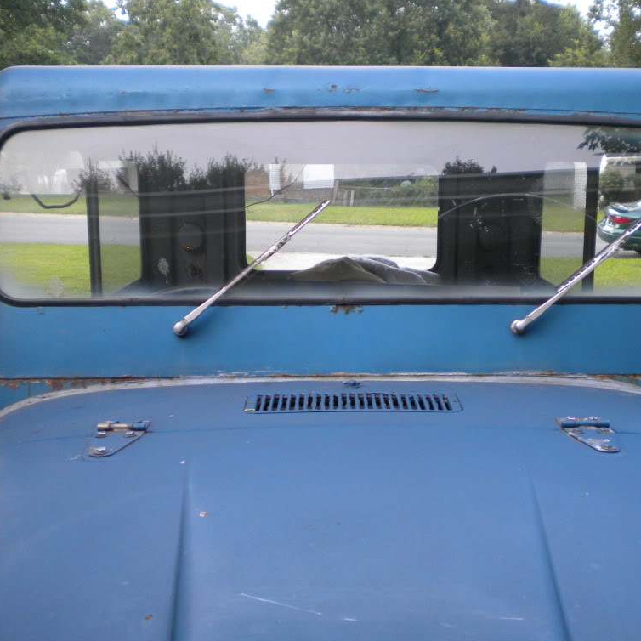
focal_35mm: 42
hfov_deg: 40.0
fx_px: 880
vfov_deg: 40.0
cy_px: 320
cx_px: 356
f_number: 3.1
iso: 148
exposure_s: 1/59
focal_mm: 6.3
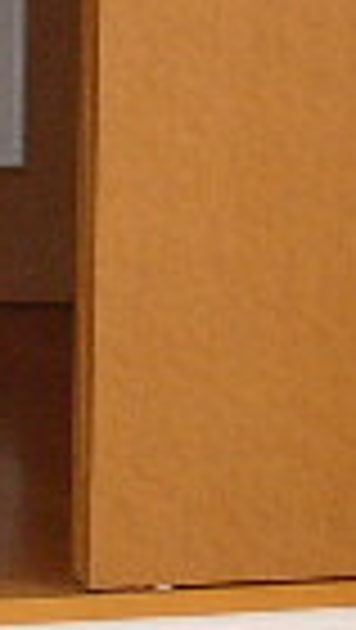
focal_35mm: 189
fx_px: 3164
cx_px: -131
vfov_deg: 11.4
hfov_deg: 6.4
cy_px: 202
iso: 100
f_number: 2.9
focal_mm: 5.8
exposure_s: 1/48.8
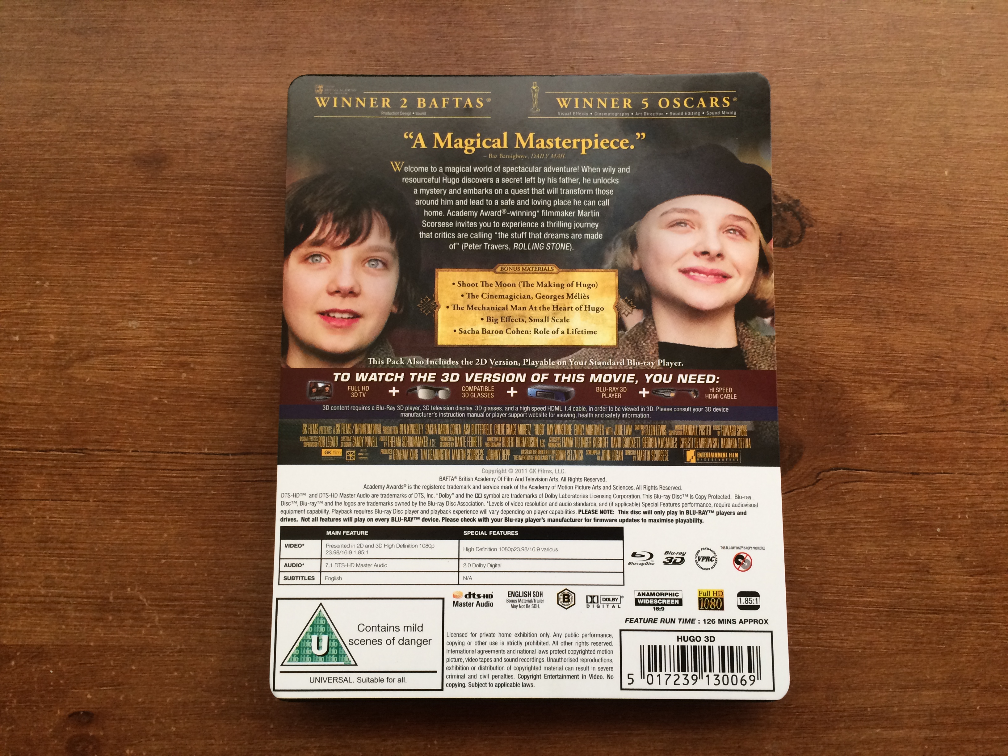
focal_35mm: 29
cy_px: 378
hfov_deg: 61.7
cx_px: 504
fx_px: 844
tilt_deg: -84.4
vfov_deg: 48.2
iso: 50
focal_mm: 4.15
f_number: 2.2
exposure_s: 1/30
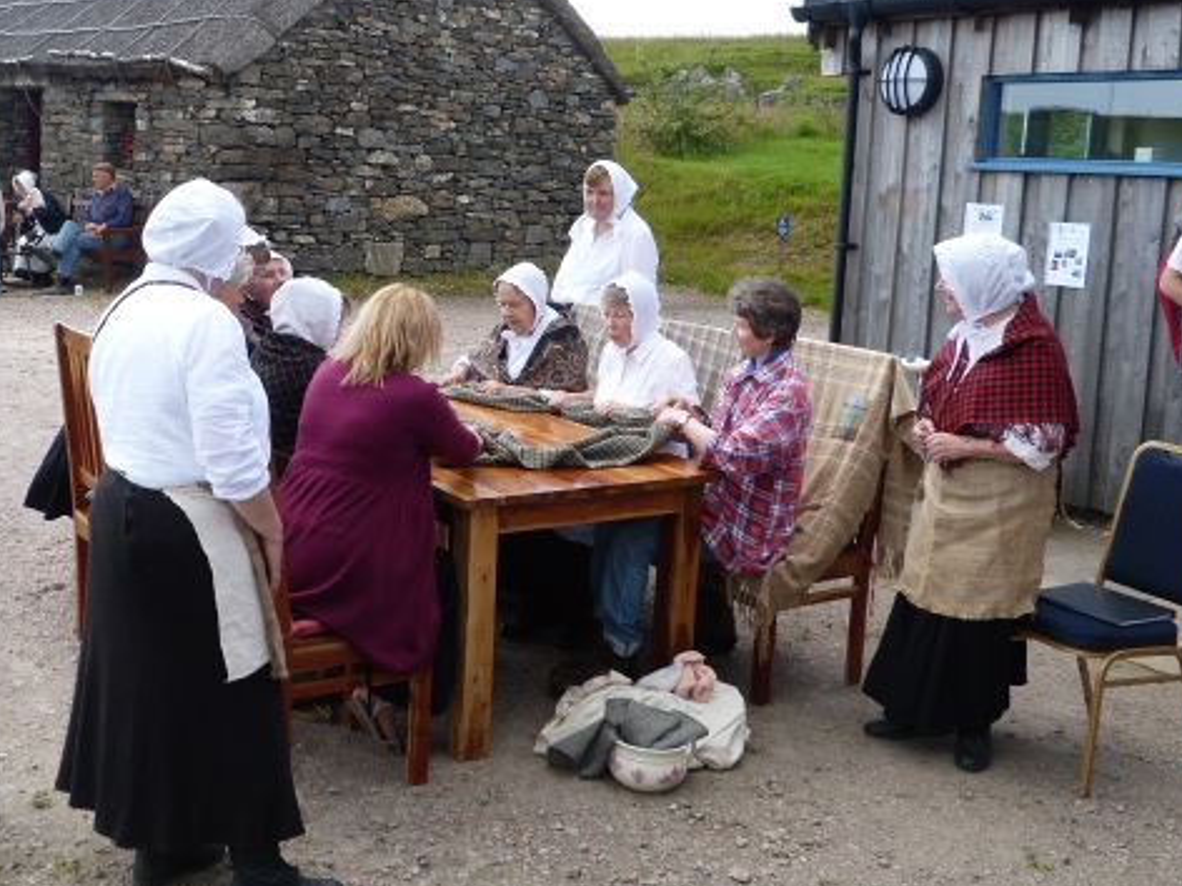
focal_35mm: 42
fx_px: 1434
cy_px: 343
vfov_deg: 34.2
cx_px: 453
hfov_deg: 44.5
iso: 80
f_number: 4
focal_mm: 5.6
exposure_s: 1/200
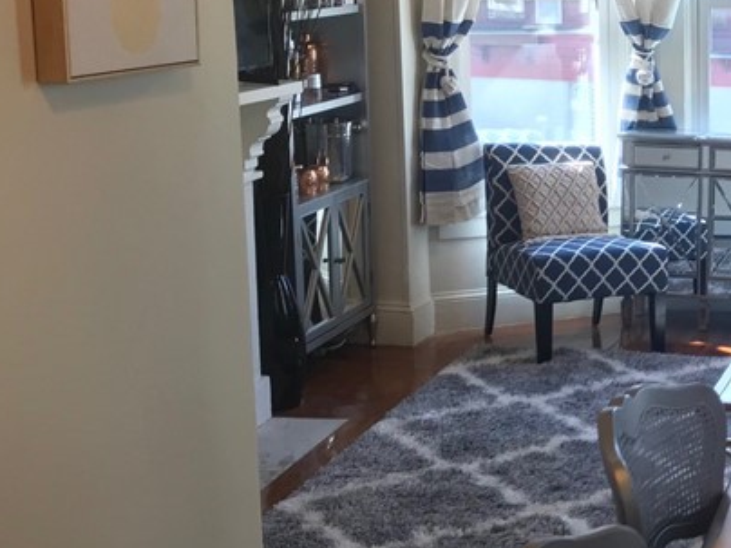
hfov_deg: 24.9
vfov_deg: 20.7
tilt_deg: -8.5
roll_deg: -0.9
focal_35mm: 71
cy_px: 248
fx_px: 1499
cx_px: 863
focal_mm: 3.99
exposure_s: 1/40
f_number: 1.8
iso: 32
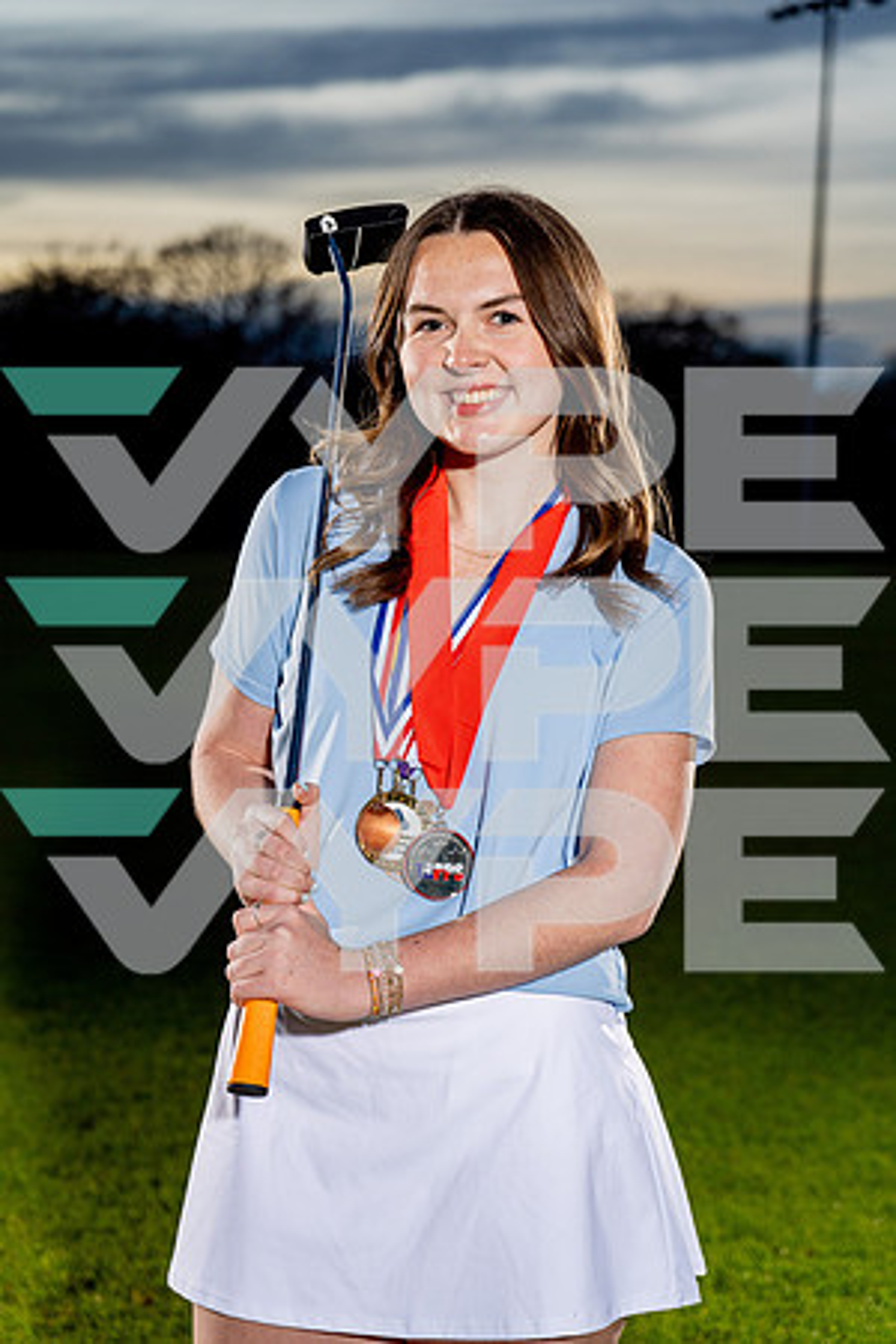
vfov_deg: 30.5
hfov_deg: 20.6
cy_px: 672
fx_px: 2464
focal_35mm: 66
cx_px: 448
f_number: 4
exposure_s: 1/250
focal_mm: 66
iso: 400
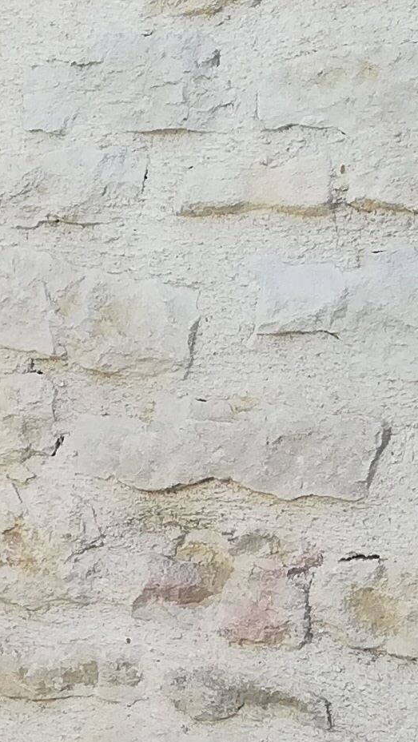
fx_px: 2383
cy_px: 721
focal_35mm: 121
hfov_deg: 9.5
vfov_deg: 17.4
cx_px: -373
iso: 50
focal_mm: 3.83
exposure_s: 1/134
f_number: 2.2
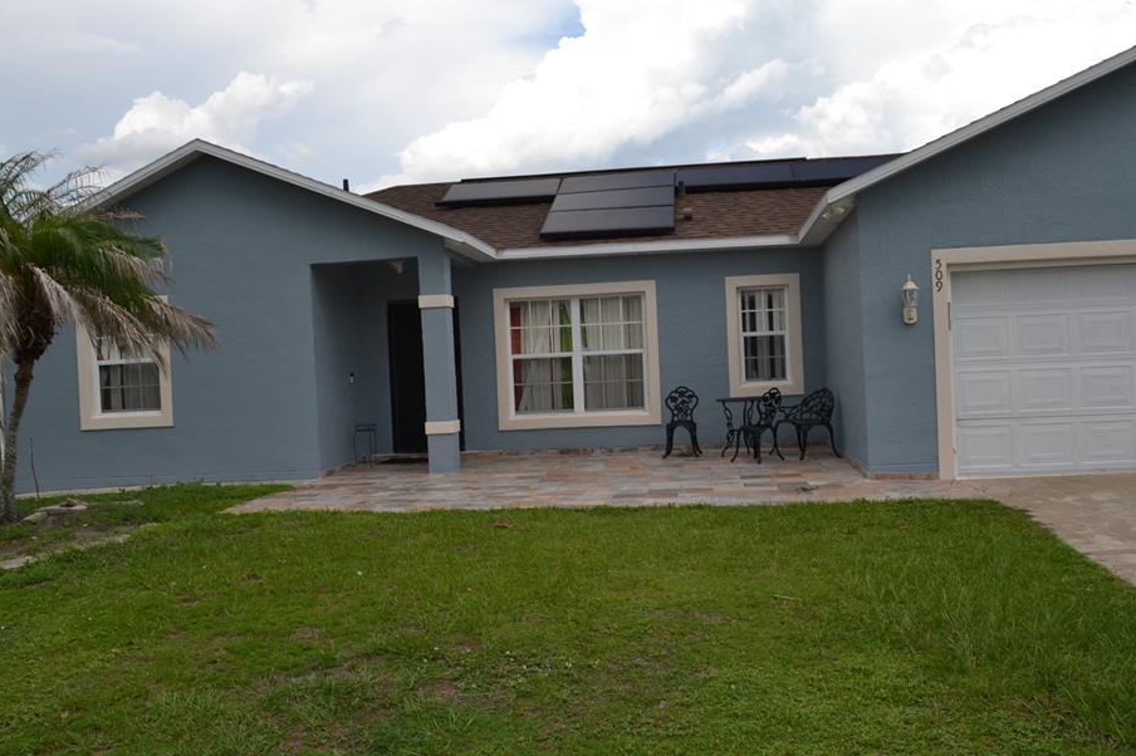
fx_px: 1072
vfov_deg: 38.9
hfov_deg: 55.8
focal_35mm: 34
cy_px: 382
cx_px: 568
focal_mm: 20
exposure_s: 1/200
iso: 100
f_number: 9
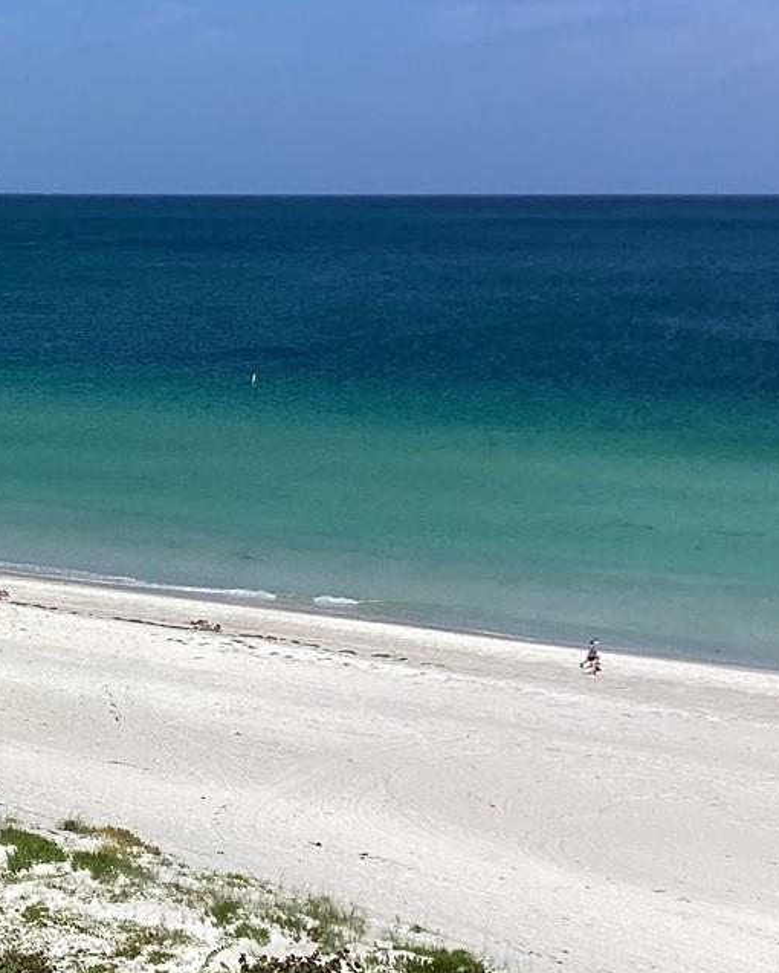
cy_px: 597
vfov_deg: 25.0
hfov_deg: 19.4
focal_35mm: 76
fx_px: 2189
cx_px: -57
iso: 25
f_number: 2.4
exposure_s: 1/2809
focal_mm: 3.3
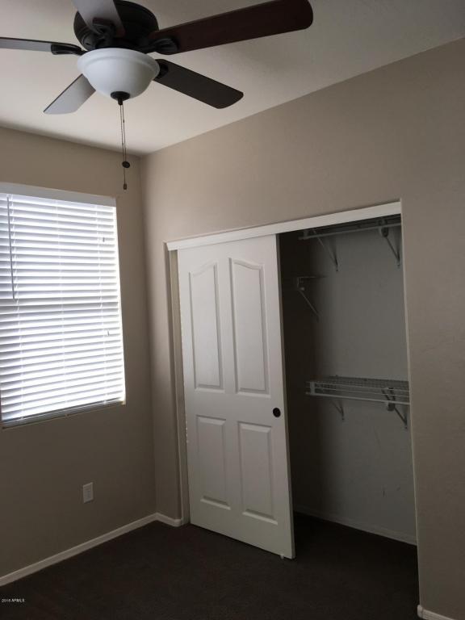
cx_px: 232
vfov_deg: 61.7
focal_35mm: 29
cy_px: 310
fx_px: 519
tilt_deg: -1.0
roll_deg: +3.1
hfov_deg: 48.2
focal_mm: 4.15
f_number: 2.2
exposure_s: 1/120
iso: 40
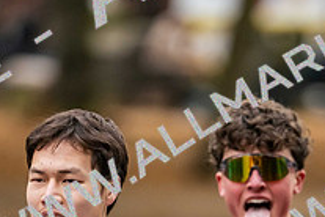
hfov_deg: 1.8
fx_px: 10101
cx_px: 176
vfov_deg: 1.2
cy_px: 259
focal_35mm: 1119
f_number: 4.5
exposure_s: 1/2500
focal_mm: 400
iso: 2500
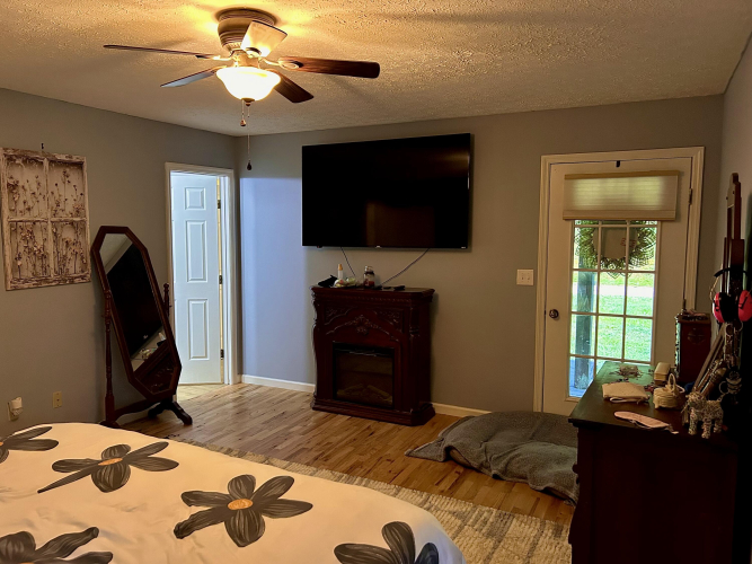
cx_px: 376
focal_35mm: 26
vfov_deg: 53.0
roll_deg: +0.6
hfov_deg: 67.3
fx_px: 565
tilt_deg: -6.2
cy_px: 282
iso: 500
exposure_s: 1/40
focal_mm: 5.7
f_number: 1.5
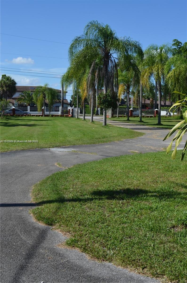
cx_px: 94
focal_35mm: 48
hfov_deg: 27.9
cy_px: 142
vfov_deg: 41.2
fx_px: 376
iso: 110
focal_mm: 32
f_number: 8
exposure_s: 1/250
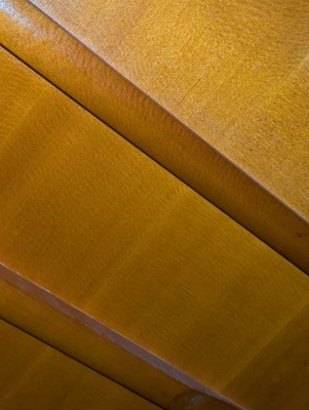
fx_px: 534
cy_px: 146
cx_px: 91
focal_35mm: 45
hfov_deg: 31.9
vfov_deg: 41.6
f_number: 1.89
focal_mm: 5.43
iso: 176
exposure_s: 1/100
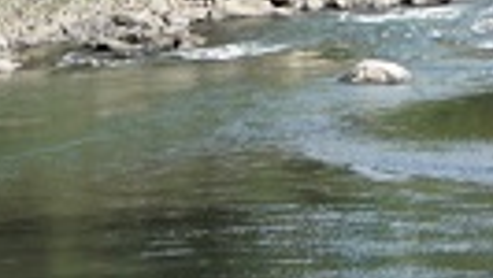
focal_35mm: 327
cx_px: 912
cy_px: -502
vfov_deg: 3.6
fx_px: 4278
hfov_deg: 6.4
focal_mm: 27
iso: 100
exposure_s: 1/160
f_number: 5.6
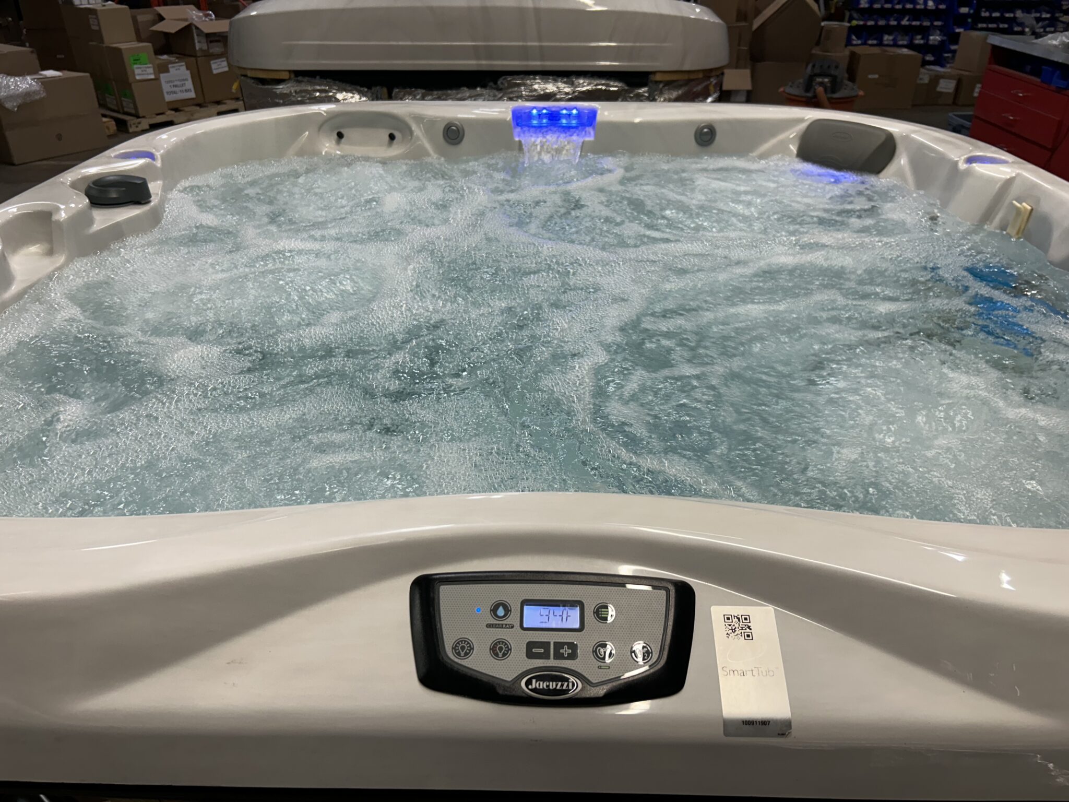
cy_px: 401
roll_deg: +0.2
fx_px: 803
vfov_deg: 53.1
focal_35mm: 26
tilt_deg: -31.0
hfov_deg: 67.3
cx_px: 534
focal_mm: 5.7
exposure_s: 1/120
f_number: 1.5
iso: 80
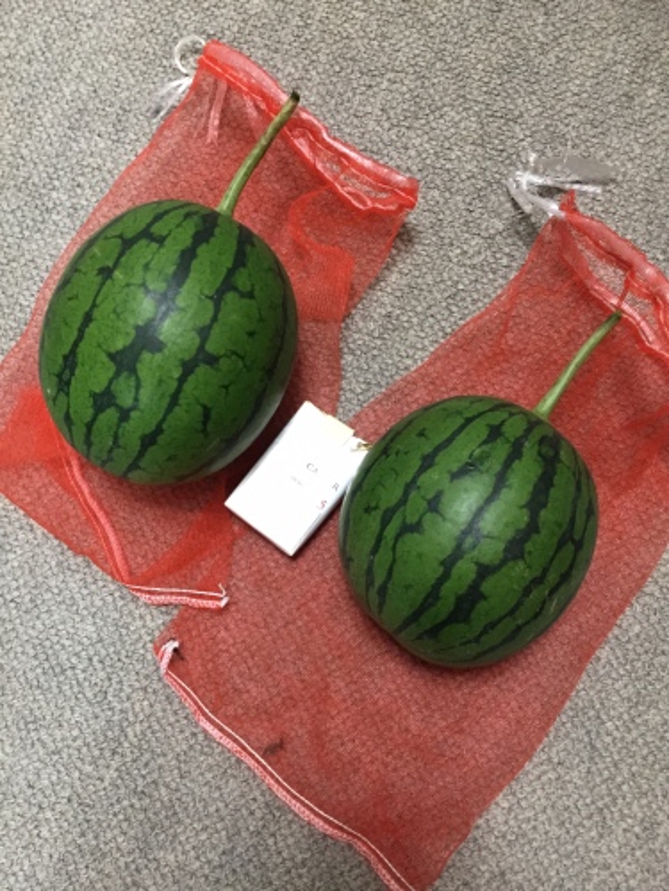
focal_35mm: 29
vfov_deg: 61.7
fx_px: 747
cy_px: 446
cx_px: 334
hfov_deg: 48.2
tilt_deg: -78.8
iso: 250
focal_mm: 4.15
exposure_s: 1/15
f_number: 2.2
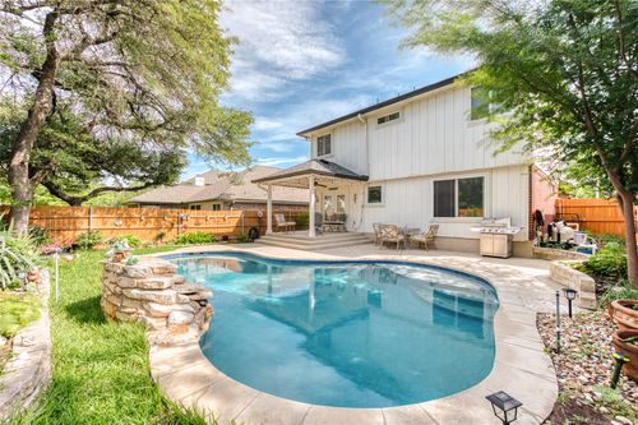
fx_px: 266
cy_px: 212
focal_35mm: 15
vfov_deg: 77.3
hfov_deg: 100.4
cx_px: 319
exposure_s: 1/200
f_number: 8
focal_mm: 15
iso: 100
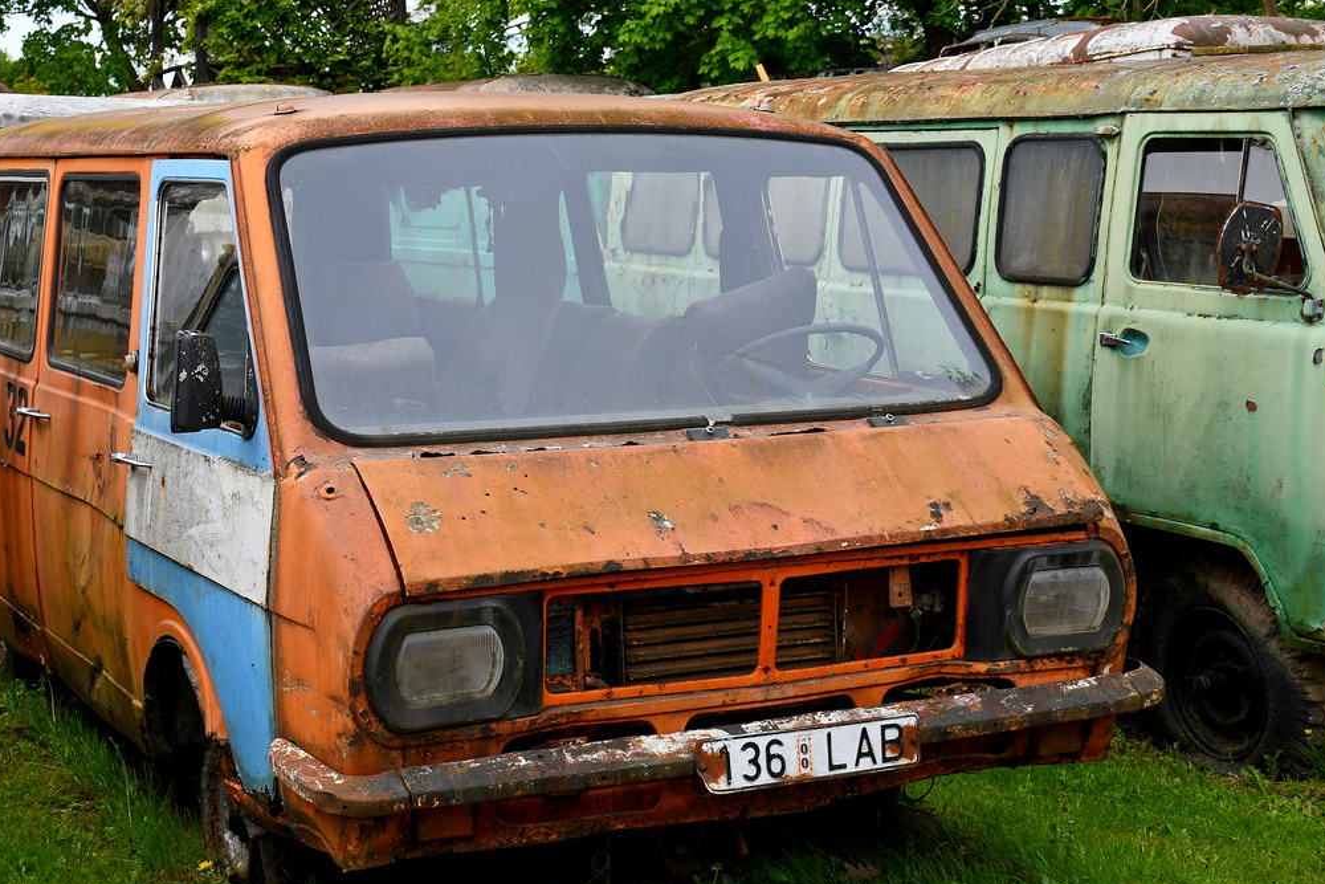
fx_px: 1914
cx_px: 572
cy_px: 394
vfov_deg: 26.0
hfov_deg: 38.1
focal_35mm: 52
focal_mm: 27
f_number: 6.3
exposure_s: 1/500
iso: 200
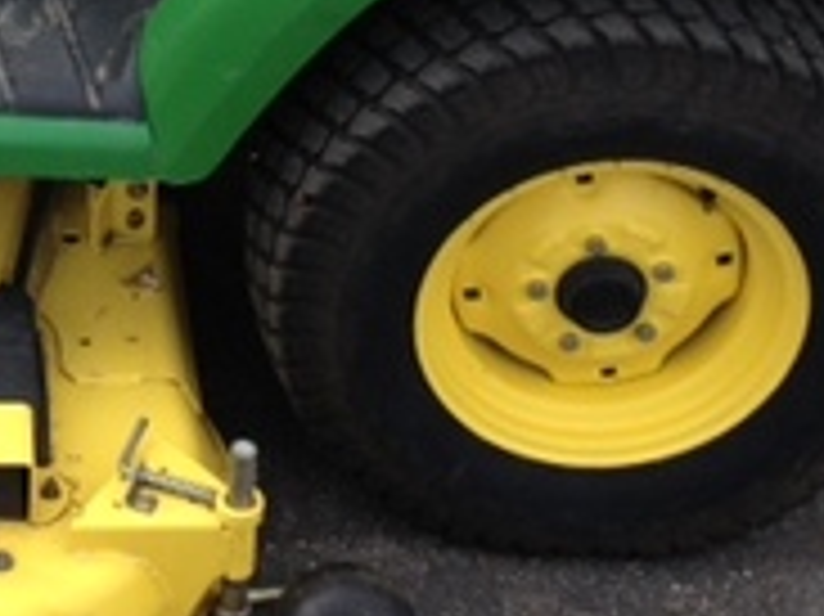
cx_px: -9
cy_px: -40
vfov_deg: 13.9
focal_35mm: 104
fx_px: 2474
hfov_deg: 18.4
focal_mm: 4.28
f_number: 2.4
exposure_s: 1/575
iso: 50
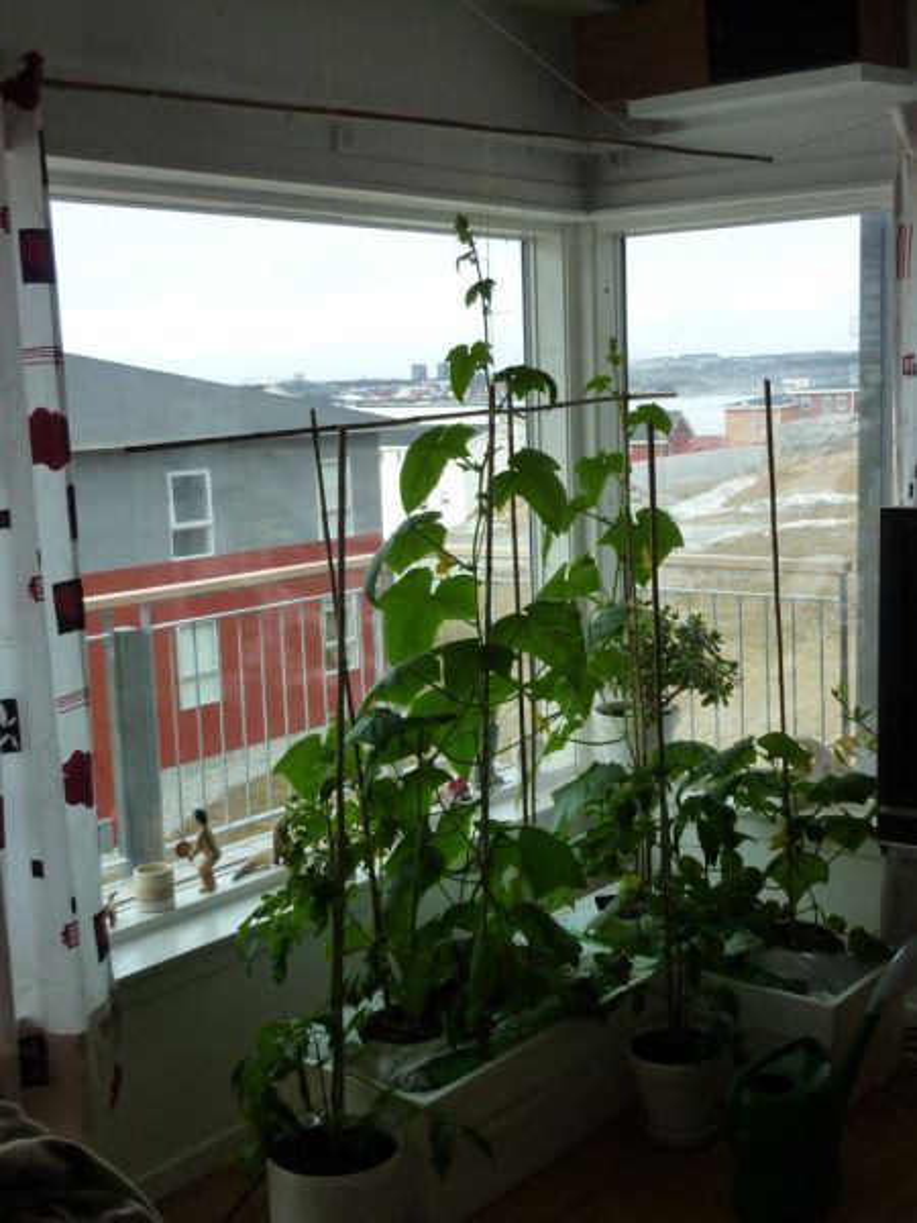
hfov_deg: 34.3
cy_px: 612
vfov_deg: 44.8
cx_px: 458
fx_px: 1483
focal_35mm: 42
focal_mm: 6.9
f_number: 4
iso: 125
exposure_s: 1/160
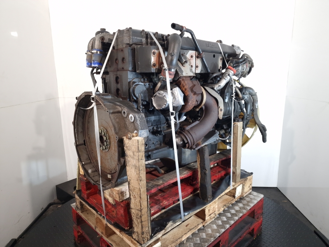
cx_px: 164
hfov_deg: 73.9
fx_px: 219
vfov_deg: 58.9
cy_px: 124
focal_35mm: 23
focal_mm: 6.4
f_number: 1.8
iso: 100
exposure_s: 1/50
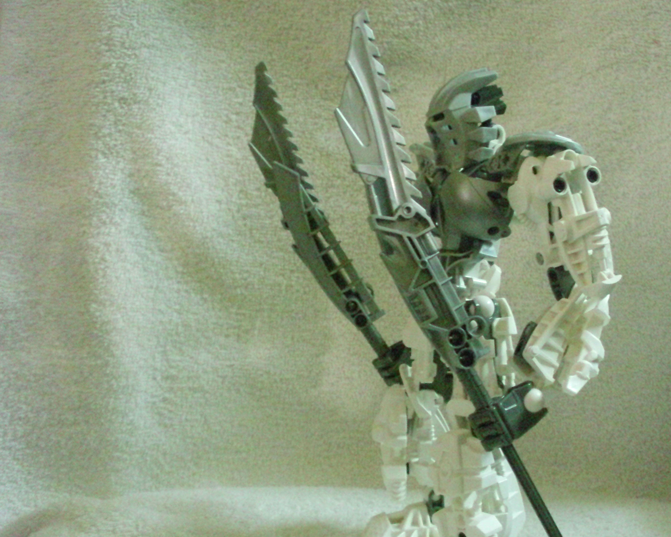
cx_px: 401
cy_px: 299
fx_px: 953
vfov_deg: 31.4
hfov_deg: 38.6
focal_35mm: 48
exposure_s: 1/21
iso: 1600
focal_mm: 6.3
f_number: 3.1
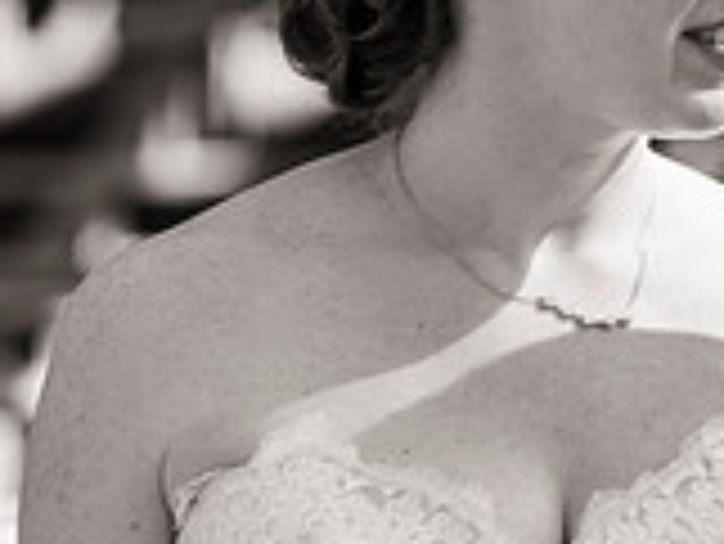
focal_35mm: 503
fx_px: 10528
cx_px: 890
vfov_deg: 3.0
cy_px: 220
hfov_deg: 3.9
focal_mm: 145
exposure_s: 1/250
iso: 160
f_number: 3.2
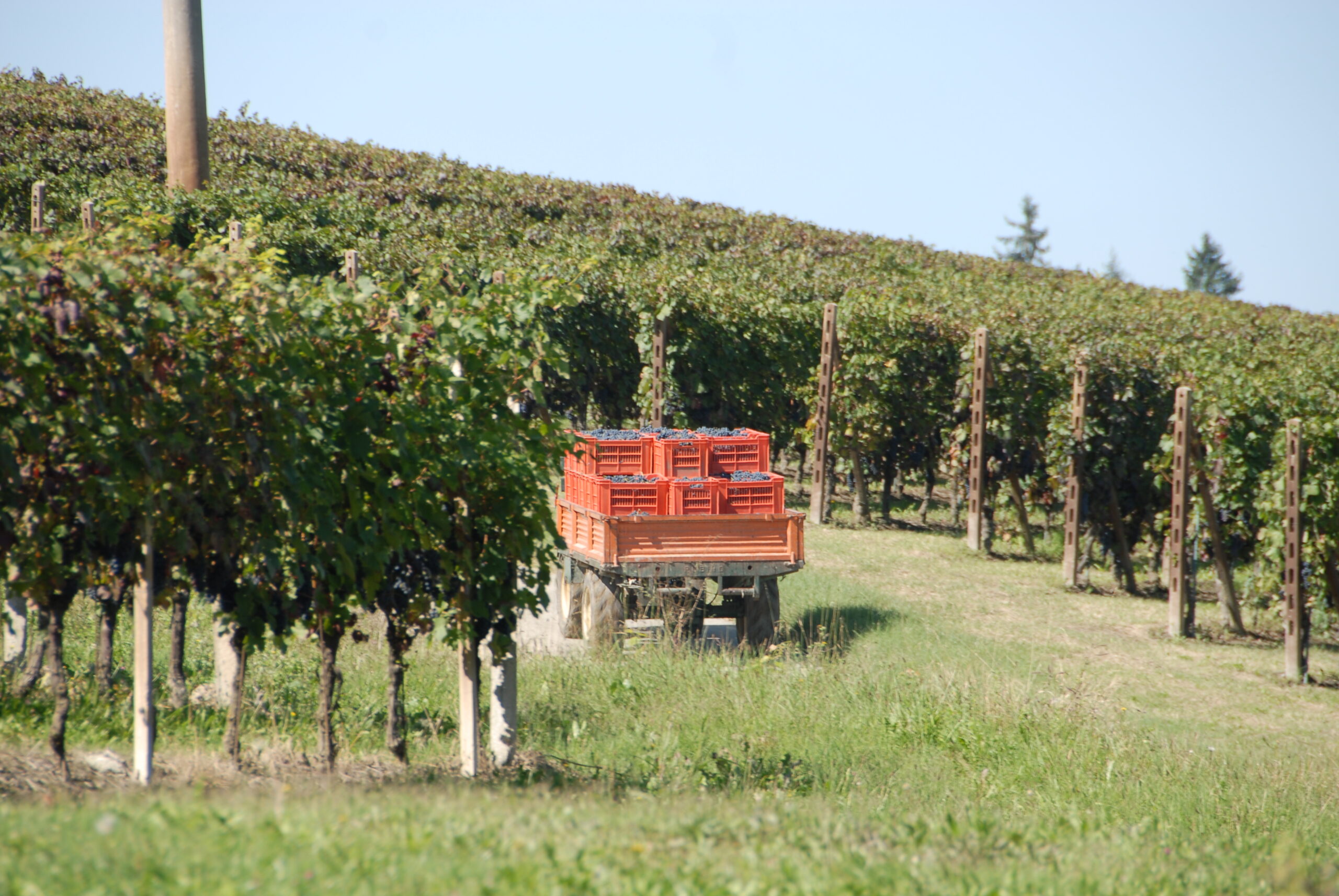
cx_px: 670
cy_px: 448
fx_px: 11172
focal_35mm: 300
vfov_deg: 4.6
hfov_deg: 6.9
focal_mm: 200
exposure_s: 1/50
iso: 100
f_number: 8
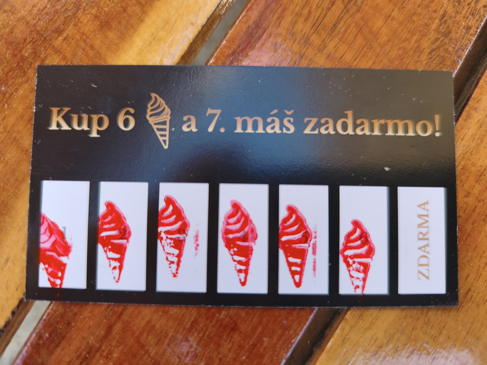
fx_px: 324
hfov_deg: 73.9
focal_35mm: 23
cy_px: 182
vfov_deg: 58.9
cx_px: 244
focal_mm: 6.45
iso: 50
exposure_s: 1/268
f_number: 1.62
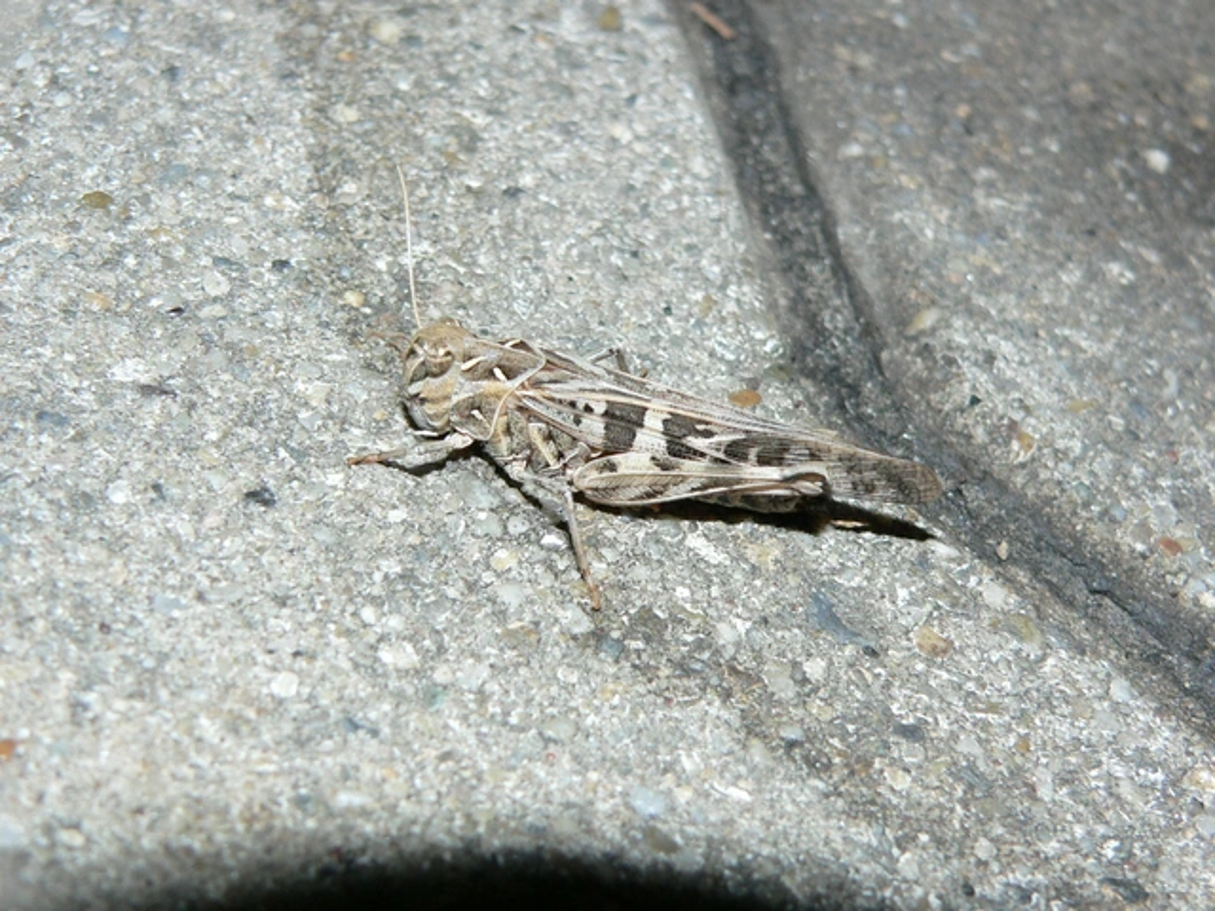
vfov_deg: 19.6
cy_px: 456
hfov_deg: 26.0
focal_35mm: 75
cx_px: 608
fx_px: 2632
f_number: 4
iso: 100
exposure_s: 1/60
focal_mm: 12.4
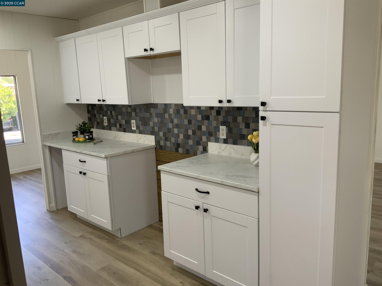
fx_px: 320
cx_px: 191
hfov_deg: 61.7
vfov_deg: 48.2
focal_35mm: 29
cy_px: 143
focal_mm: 3
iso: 64
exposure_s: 1/120
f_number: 1.8
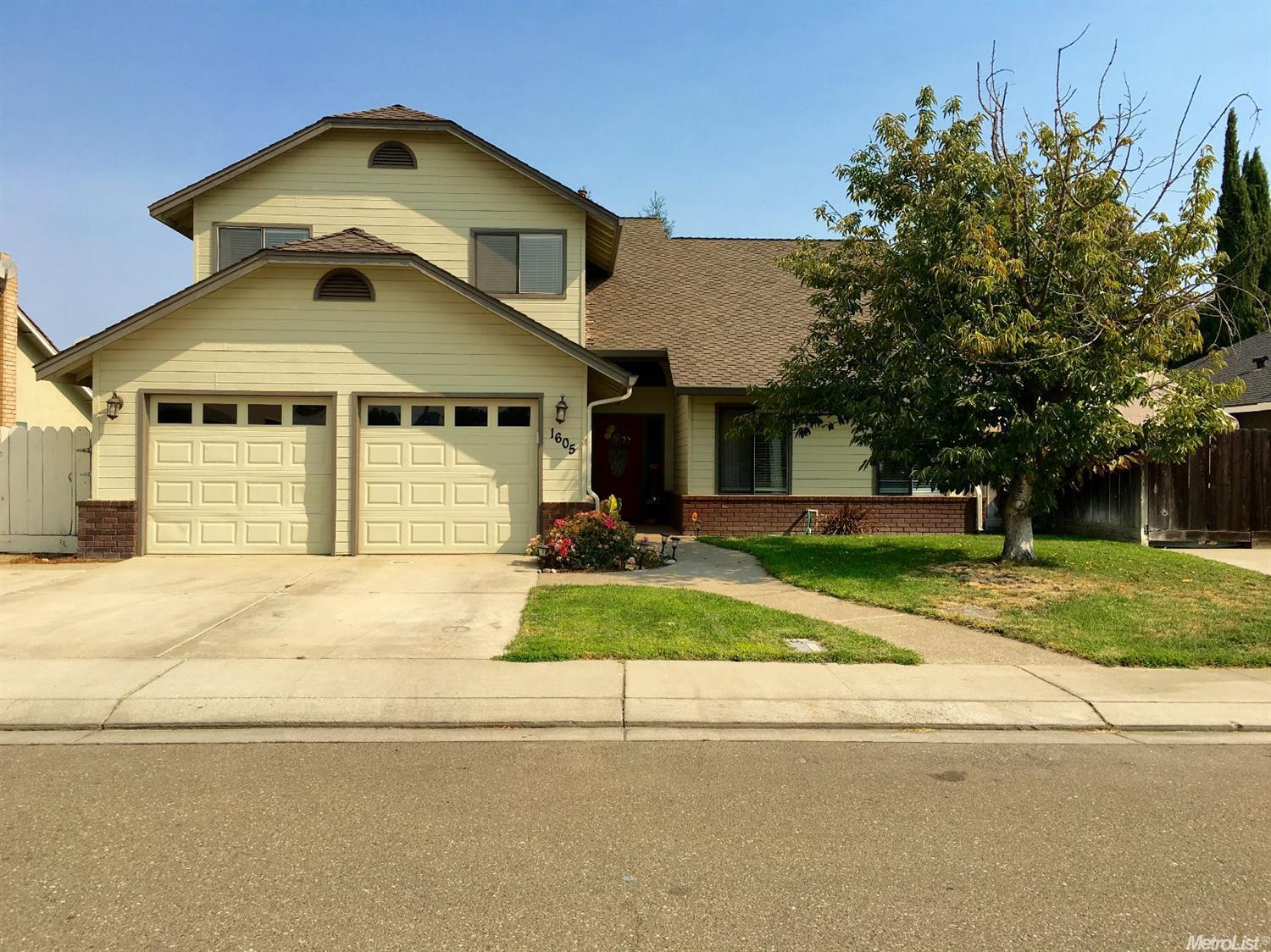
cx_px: 636
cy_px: 476
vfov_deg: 48.2
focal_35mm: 29
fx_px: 1064
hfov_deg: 61.7
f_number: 2.2
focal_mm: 4.15
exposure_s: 1/1350
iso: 25
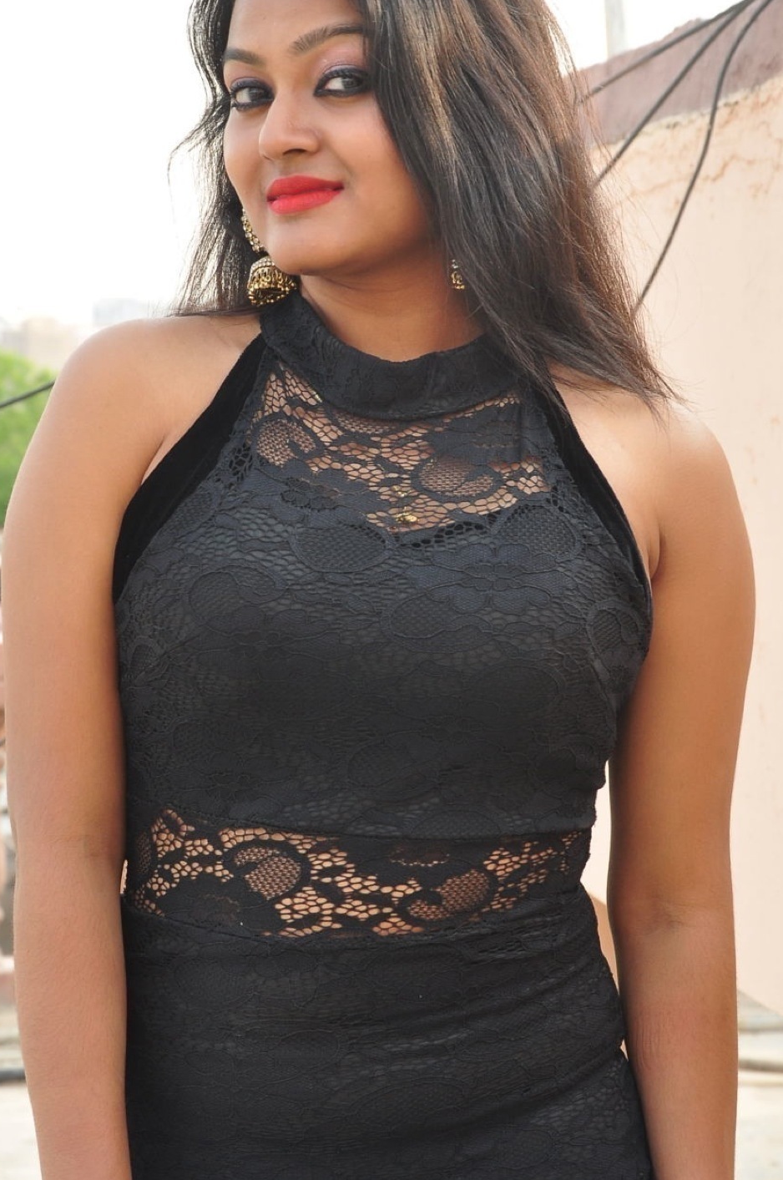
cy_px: 580
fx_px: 3141
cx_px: 382
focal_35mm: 96
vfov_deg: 21.3
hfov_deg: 14.2
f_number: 7.1
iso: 400
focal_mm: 50
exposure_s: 1/125
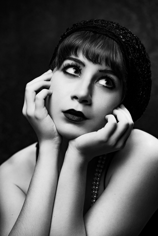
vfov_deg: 19.4
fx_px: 691
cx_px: 79
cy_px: 118
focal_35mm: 105
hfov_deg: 13.1
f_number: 9
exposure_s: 1/200
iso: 200
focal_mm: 105
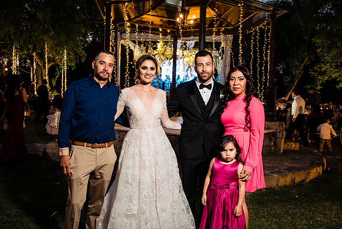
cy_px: 114
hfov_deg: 58.7
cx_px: 171
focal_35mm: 32
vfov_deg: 41.1
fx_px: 304
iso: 1600
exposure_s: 1/50
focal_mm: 32
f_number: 5.6
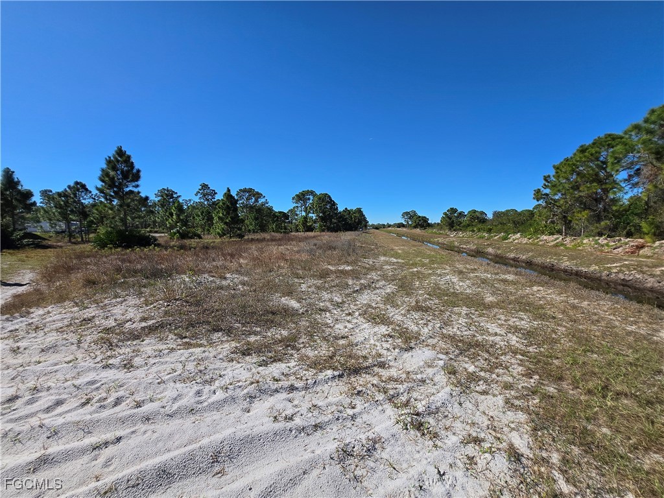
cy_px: 249
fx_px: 249
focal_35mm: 13
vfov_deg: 89.9
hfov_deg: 106.2
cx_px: 332
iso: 25
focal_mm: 1.7
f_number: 2.2
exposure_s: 1/1765
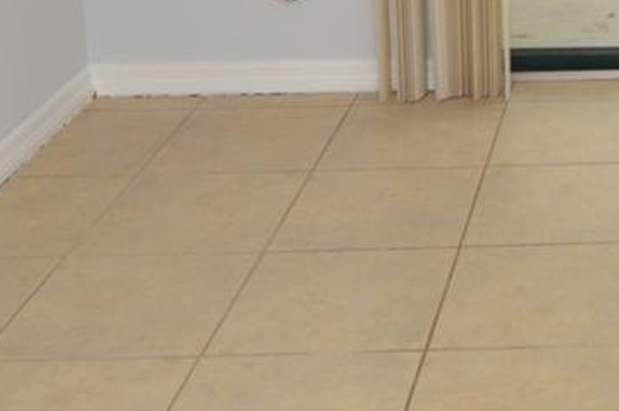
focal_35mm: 80
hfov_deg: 23.6
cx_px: 705
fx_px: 1374
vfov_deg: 15.6
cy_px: -219
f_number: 5
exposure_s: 1/100
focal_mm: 12
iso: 400
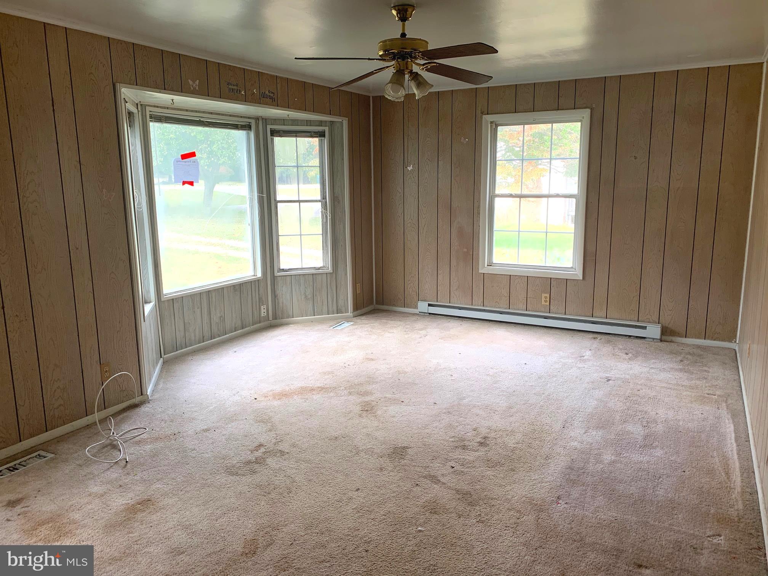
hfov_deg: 67.3
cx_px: 384
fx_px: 577
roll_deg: +0.2
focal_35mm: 26
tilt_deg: -9.4
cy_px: 288
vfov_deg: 53.1
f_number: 1.8
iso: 50
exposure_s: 1/121
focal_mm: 4.25
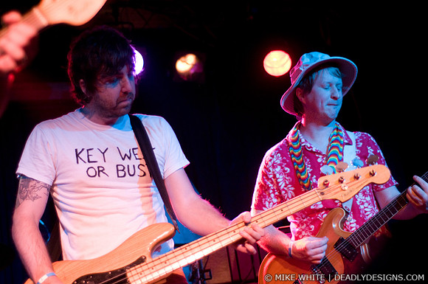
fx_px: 890
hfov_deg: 27.0
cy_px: 142
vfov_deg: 18.1
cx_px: 214
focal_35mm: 75
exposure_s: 1/50
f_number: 1.8
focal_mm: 50
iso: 1000
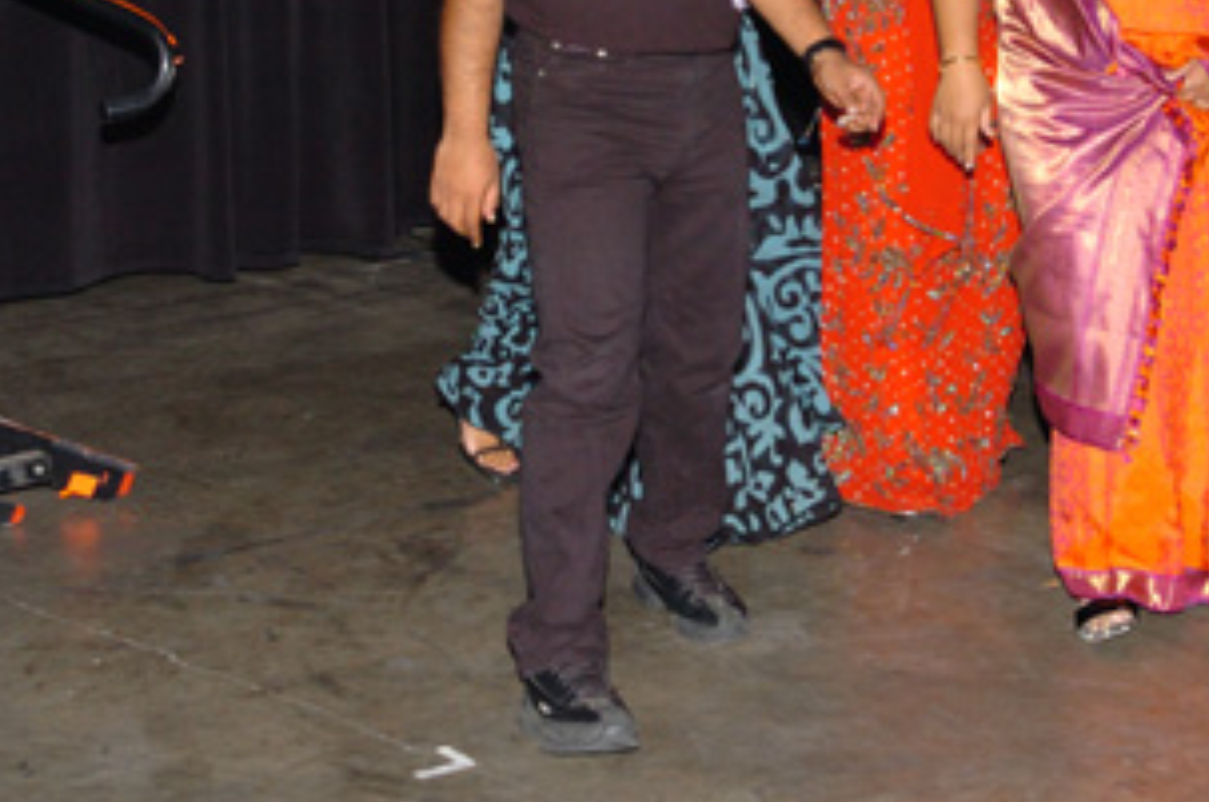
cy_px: 70
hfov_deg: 22.9
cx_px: 587
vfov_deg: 15.1
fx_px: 2984
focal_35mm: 89
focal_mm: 30
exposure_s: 1/100
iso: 400
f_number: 4
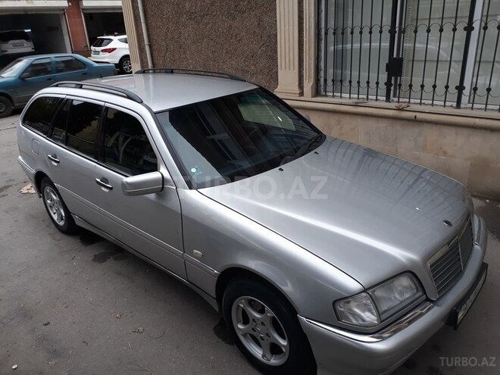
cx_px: 250
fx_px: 390
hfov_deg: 65.3
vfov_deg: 51.4
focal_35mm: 27
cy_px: 188
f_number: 1.9
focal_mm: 3.6
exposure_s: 1/119
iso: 40
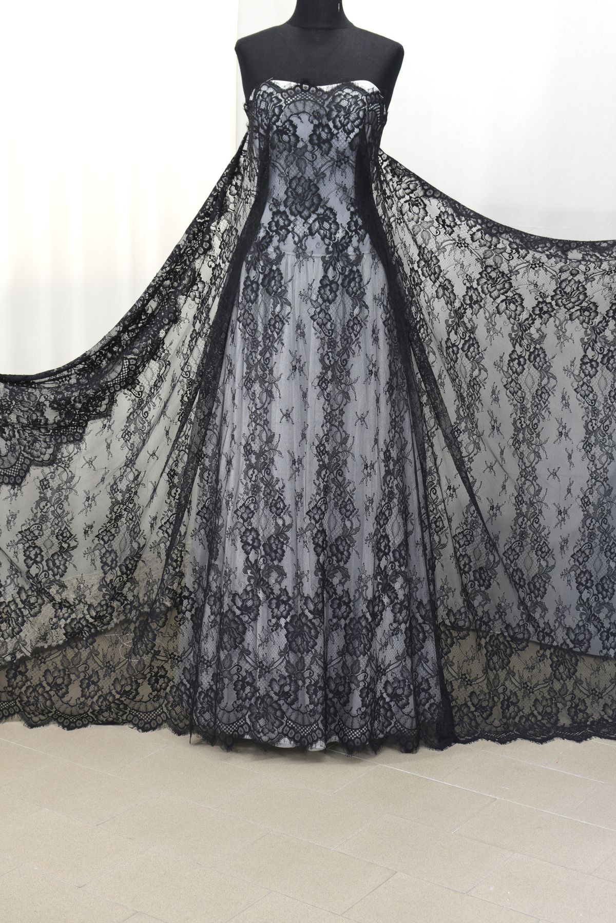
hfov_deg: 25.8
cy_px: 462
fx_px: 1347
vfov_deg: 37.9
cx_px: 308
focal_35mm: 52
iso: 100
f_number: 5
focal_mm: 35
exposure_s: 1/8
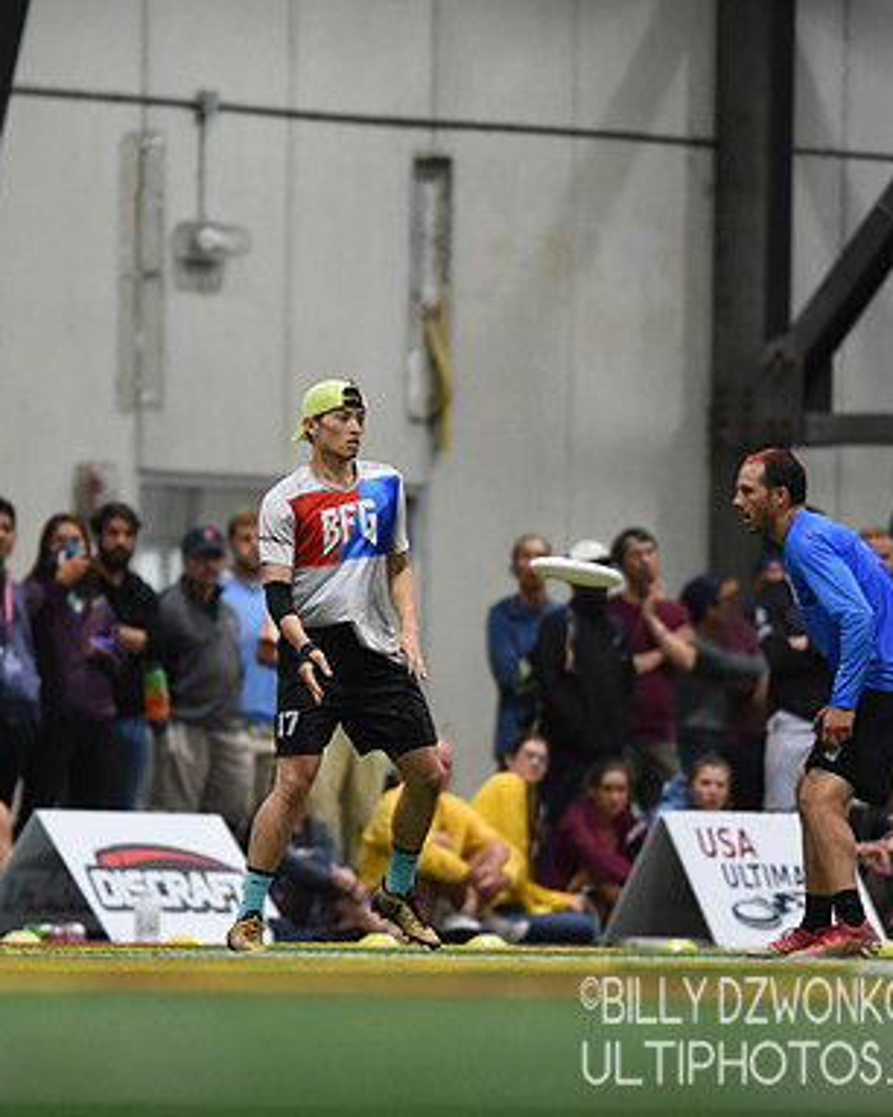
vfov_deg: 3.4
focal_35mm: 568
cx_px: 394
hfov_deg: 2.7
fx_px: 18780
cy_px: 558
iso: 10000
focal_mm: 400
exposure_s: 1/640
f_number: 2.8
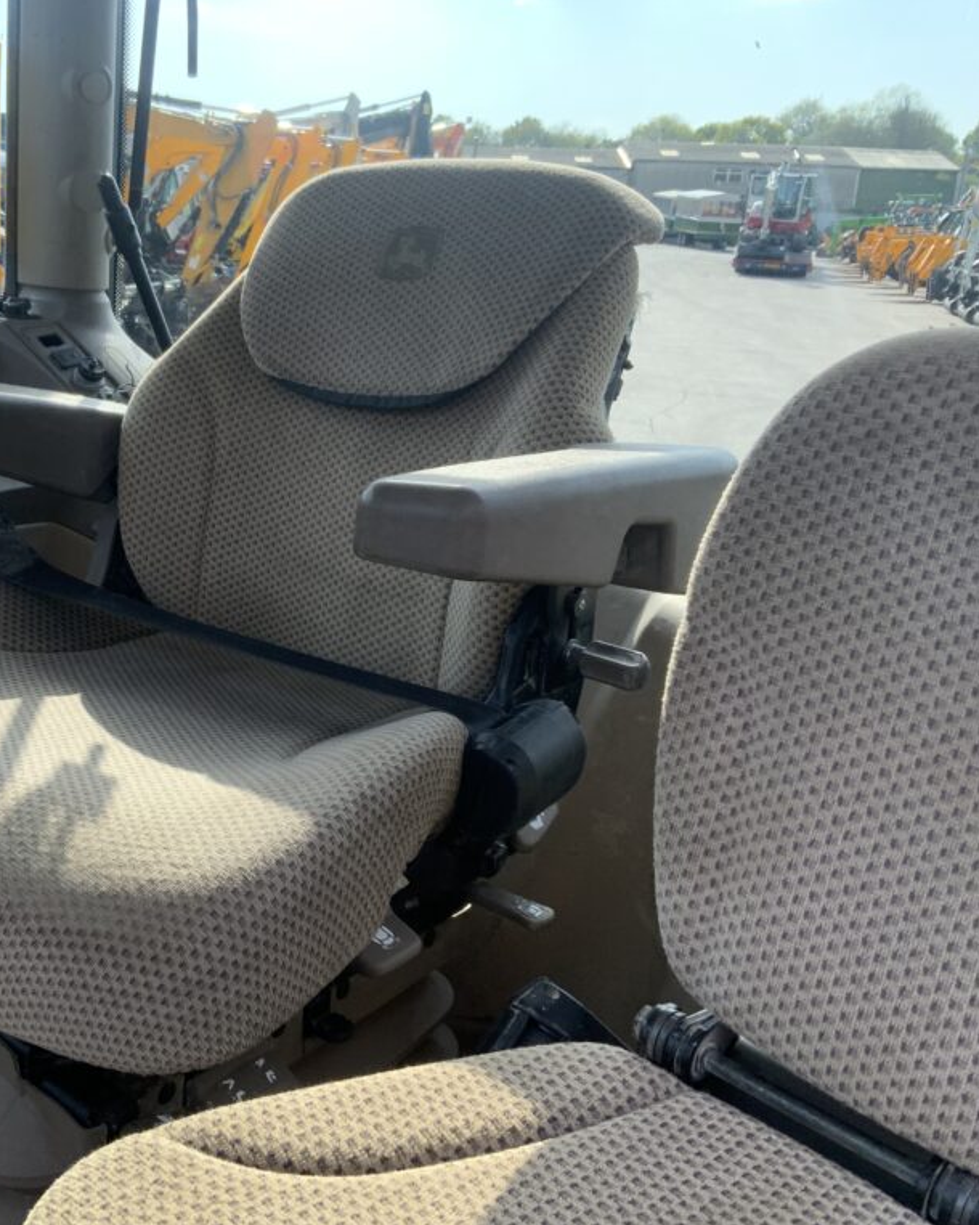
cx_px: 241
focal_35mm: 38
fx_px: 1377
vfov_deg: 47.9
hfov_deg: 38.1
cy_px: 612
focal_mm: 3
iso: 16
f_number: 1.8
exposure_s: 1/439
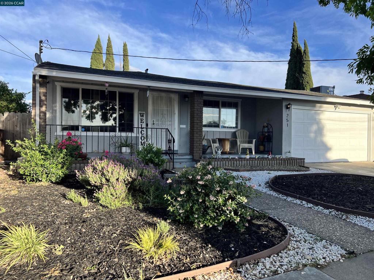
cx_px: 187
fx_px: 281
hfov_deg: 67.3
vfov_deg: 53.1
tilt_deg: -0.2
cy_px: 140
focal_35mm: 26
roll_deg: -1.0
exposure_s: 1/1377
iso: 50
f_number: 1.5
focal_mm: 5.7
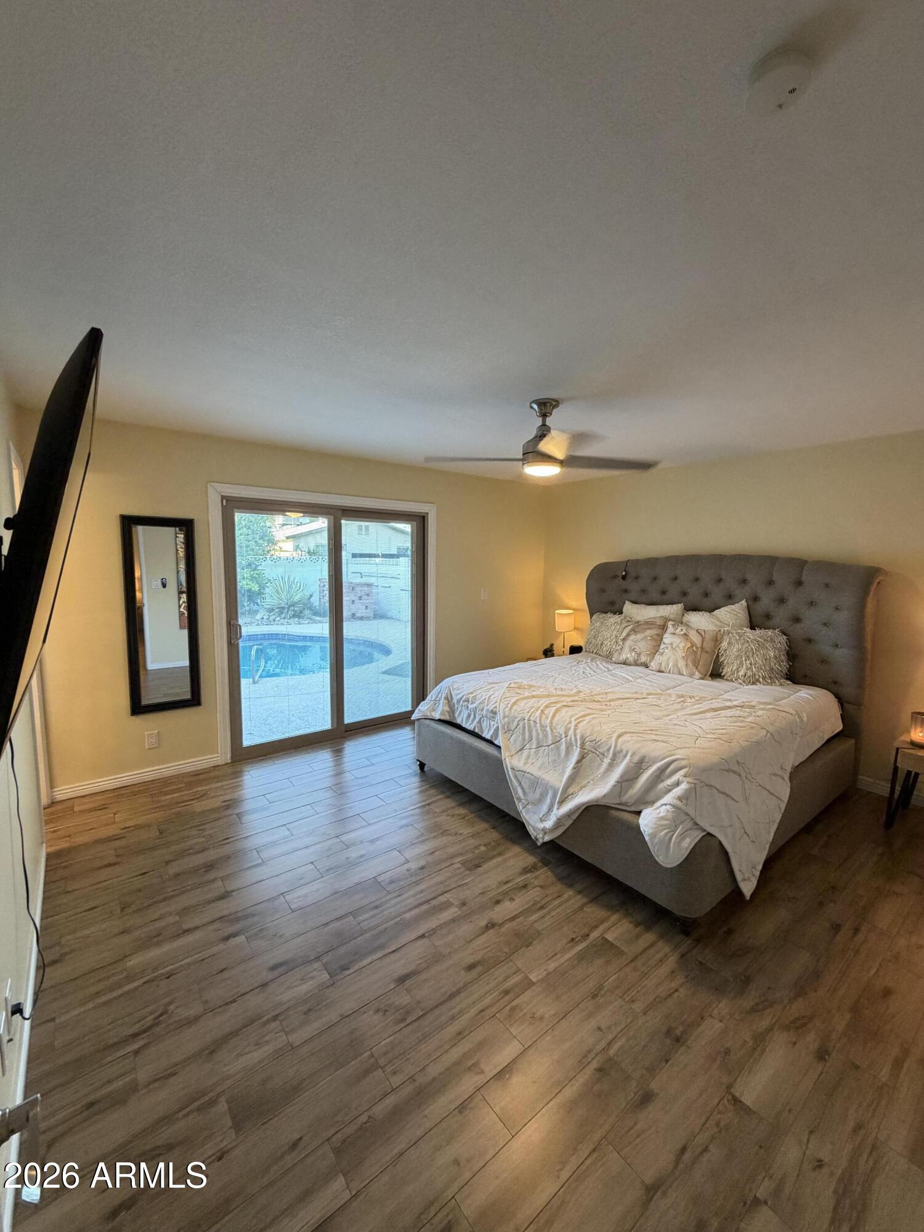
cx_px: 462
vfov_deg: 102.1
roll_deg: -0.3
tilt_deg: -6.0
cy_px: 616
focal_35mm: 14
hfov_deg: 85.7
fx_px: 498
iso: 250
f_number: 2.2
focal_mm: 2.22
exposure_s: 1/60
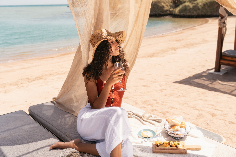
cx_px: 118
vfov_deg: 33.4
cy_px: 78
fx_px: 262
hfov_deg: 48.5
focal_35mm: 40
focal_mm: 40
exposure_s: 1/1000
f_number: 4
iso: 100
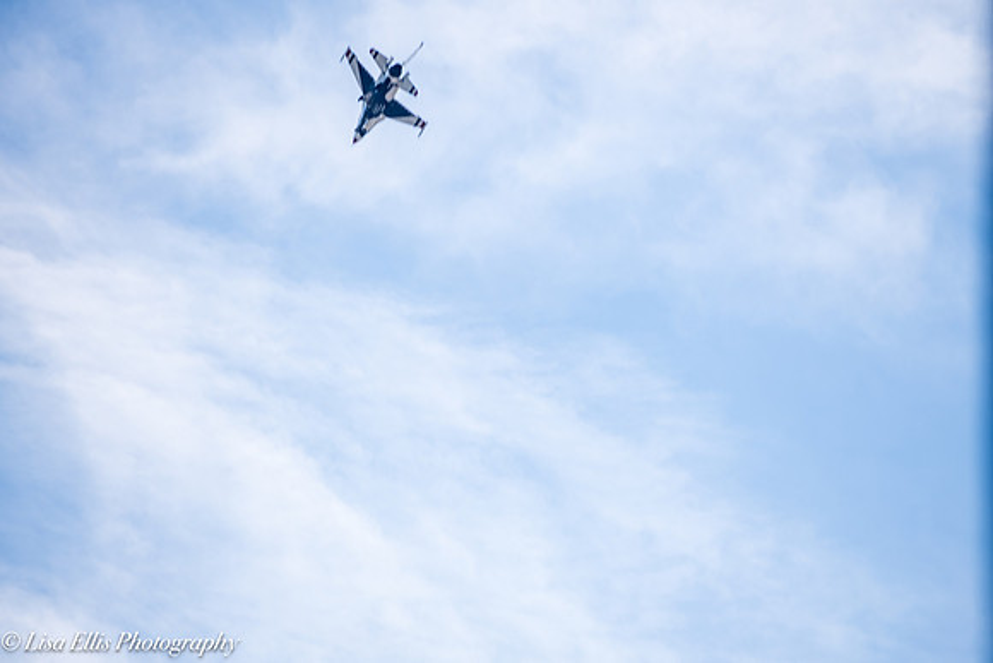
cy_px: 332
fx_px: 6621
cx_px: 496
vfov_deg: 5.7
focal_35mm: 240
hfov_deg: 8.6
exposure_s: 1/1600
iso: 100
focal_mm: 200
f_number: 5
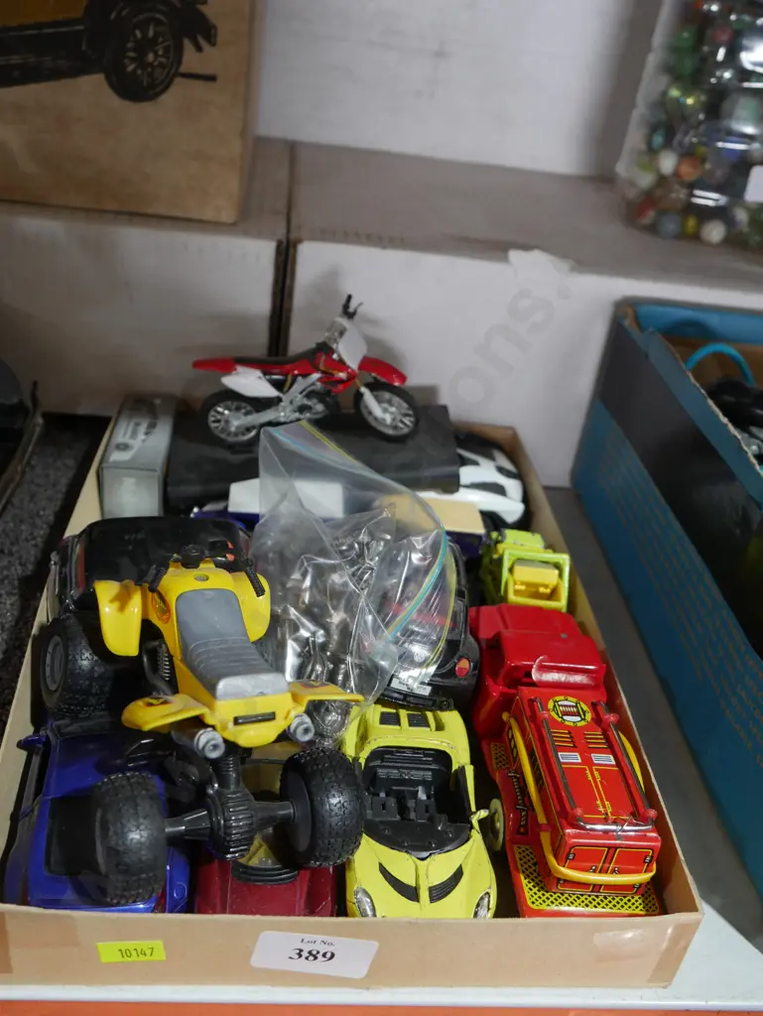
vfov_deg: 53.9
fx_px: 998
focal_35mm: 34
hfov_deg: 41.8
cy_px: 508
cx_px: 382
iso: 500
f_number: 4
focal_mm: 17
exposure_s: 1/60
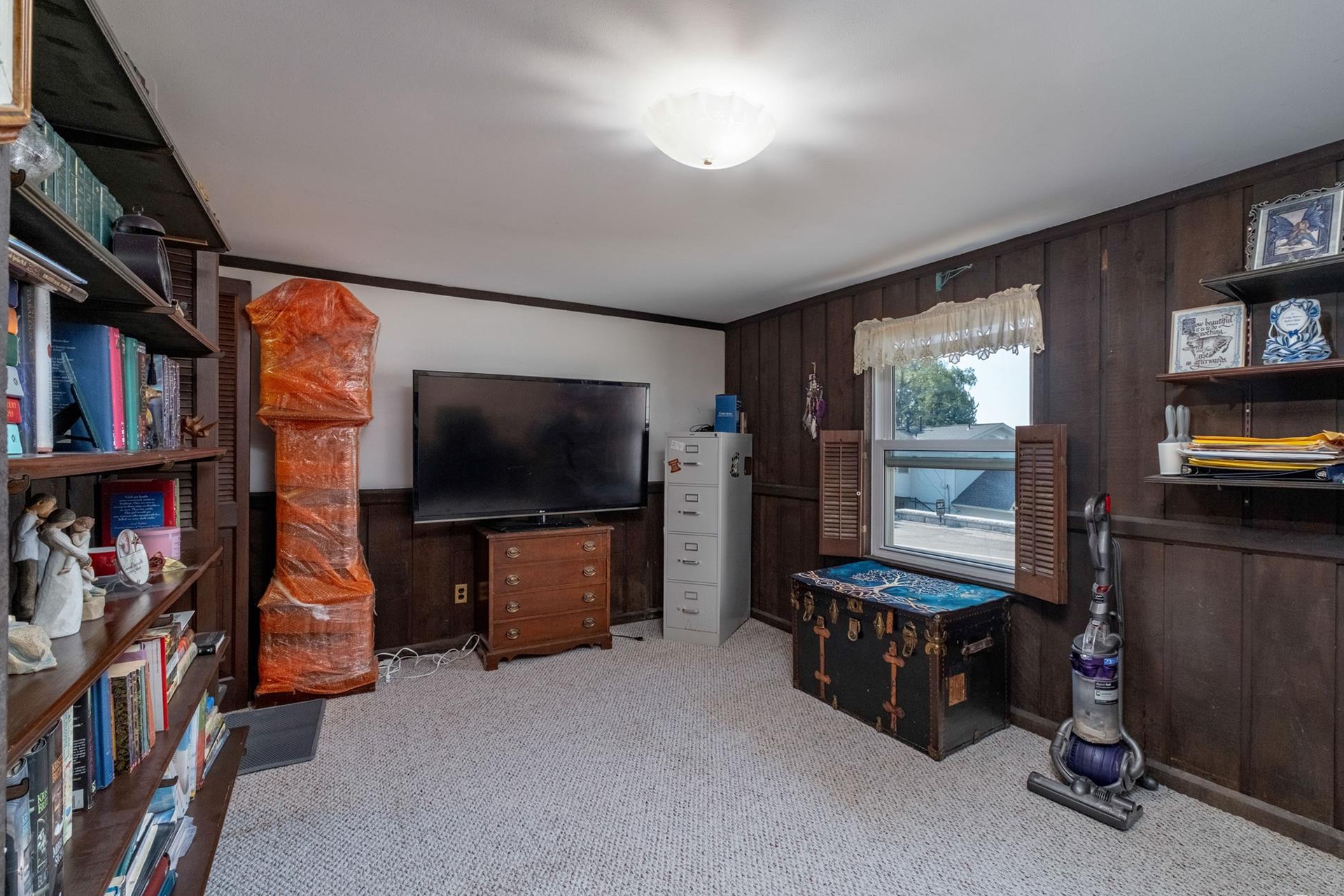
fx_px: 597
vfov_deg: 73.7
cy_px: 448
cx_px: 713
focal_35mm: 16
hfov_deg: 96.6
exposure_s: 1/250
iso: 640
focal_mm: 10
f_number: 6.4
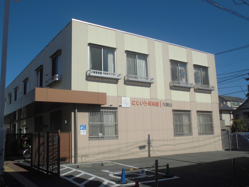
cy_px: 94
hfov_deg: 54.0
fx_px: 245
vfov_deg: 41.8
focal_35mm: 34
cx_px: 124
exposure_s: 1/125
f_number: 12.5
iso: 100
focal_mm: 6.1
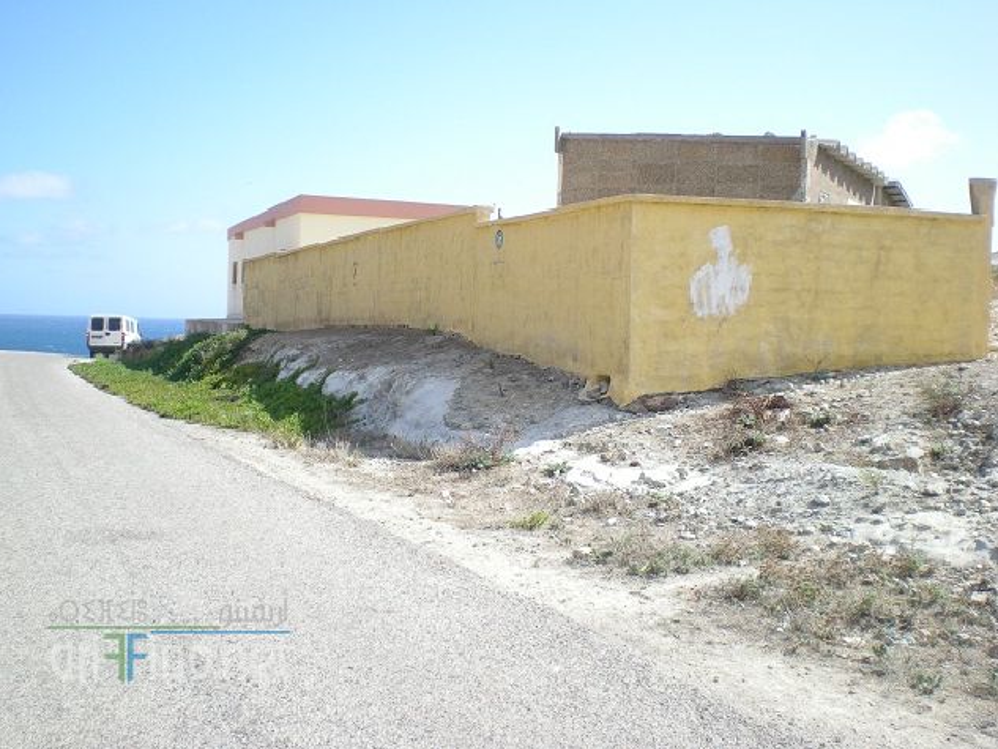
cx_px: 487
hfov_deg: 47.9
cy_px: 371
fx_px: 1125
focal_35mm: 39
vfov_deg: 36.8
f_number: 4.6
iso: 50
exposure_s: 1/226
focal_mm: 6.3
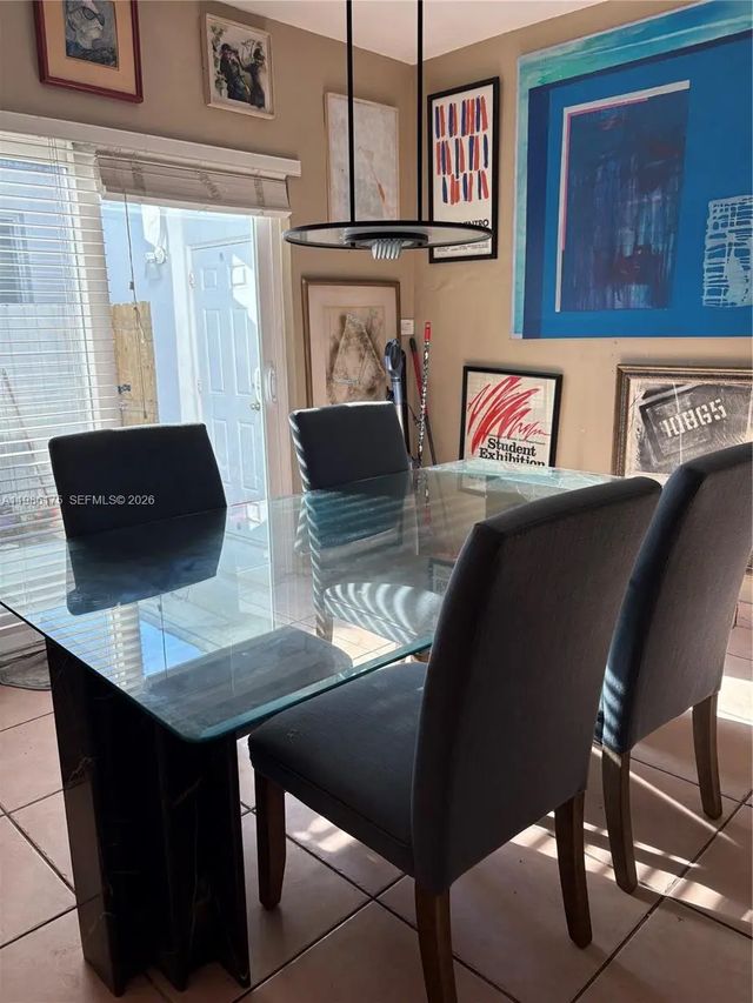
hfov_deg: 53.1
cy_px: 502
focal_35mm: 26
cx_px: 376
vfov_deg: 67.3
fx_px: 754
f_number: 1.6
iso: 64
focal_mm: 5.96
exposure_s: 1/276
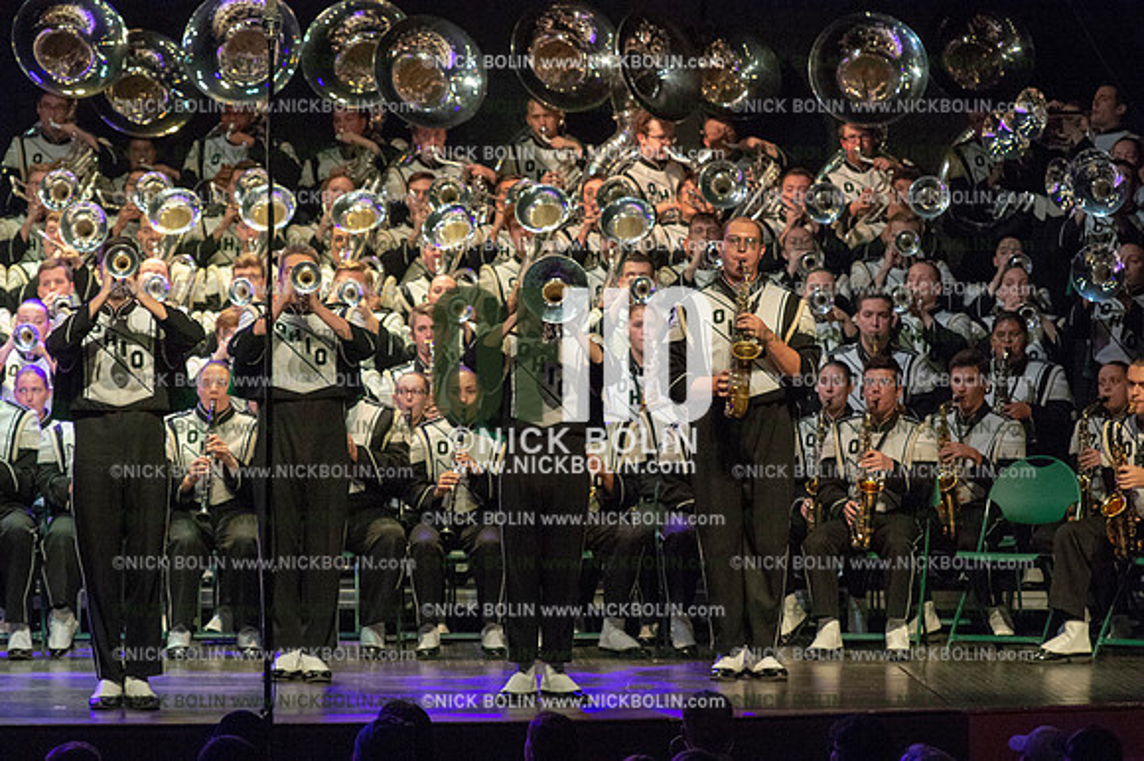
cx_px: 572
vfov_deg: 6.5
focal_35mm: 210
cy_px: 380
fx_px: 6669
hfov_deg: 9.8
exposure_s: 1/400
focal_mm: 210
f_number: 5.6
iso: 8000
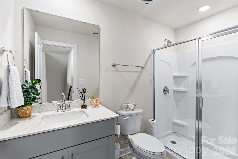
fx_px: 106
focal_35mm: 16
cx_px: 119
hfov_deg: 96.7
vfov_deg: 73.7
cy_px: 80
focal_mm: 16
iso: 100
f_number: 8
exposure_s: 1/2.5
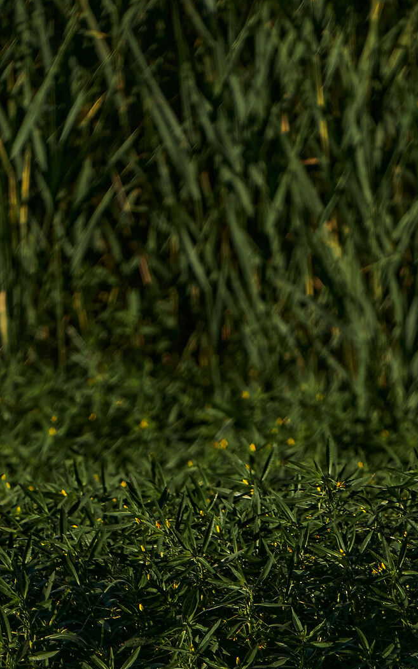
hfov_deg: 0.9
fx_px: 25441
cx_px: 468
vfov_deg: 1.5
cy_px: 712
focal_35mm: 1396
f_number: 6.3
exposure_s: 1/2000
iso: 640
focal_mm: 600
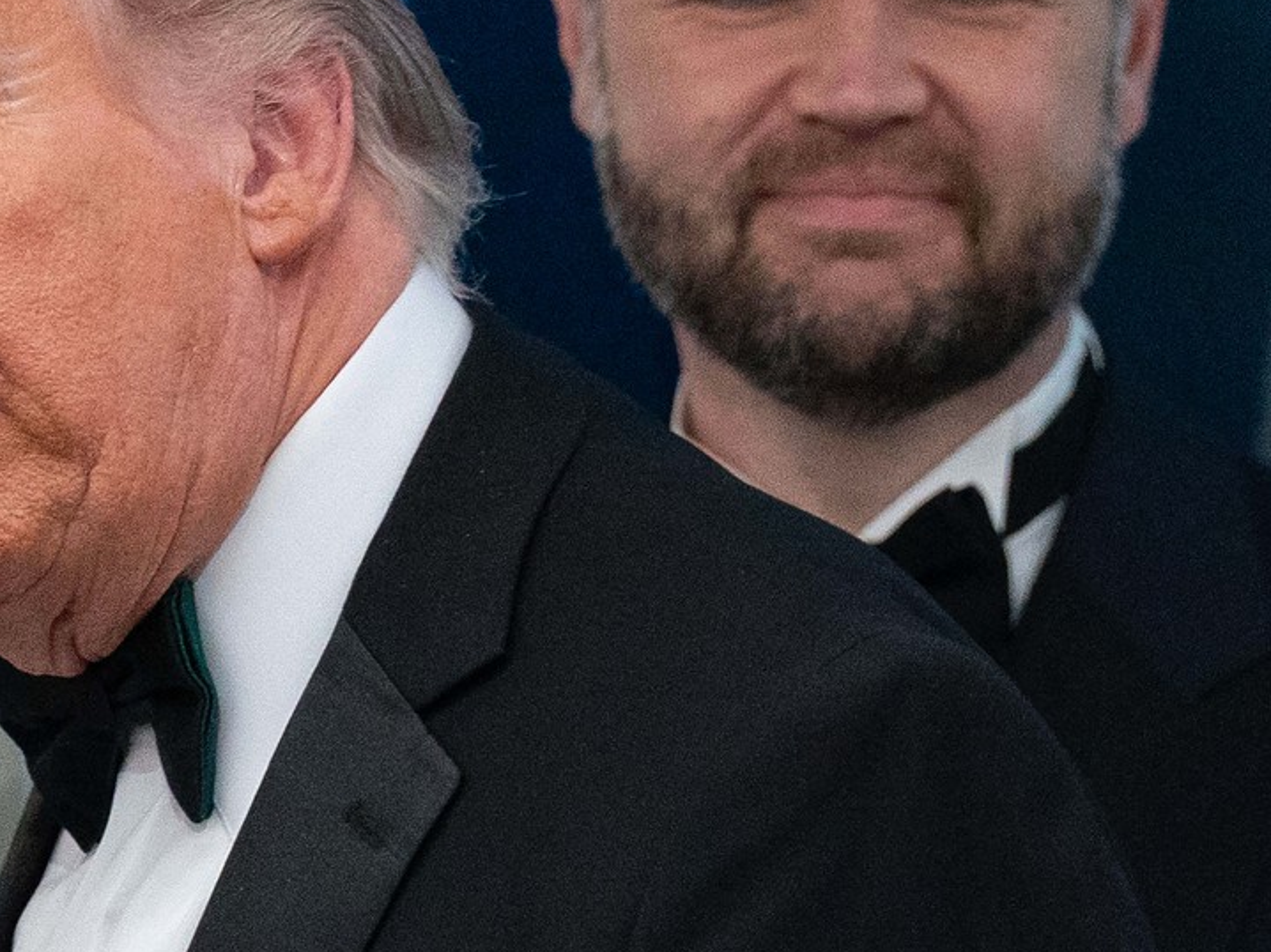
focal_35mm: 375
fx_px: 13764
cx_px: 388
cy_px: 316
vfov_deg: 4.0
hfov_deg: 5.3
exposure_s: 1/400
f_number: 3.5
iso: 4000
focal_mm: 200
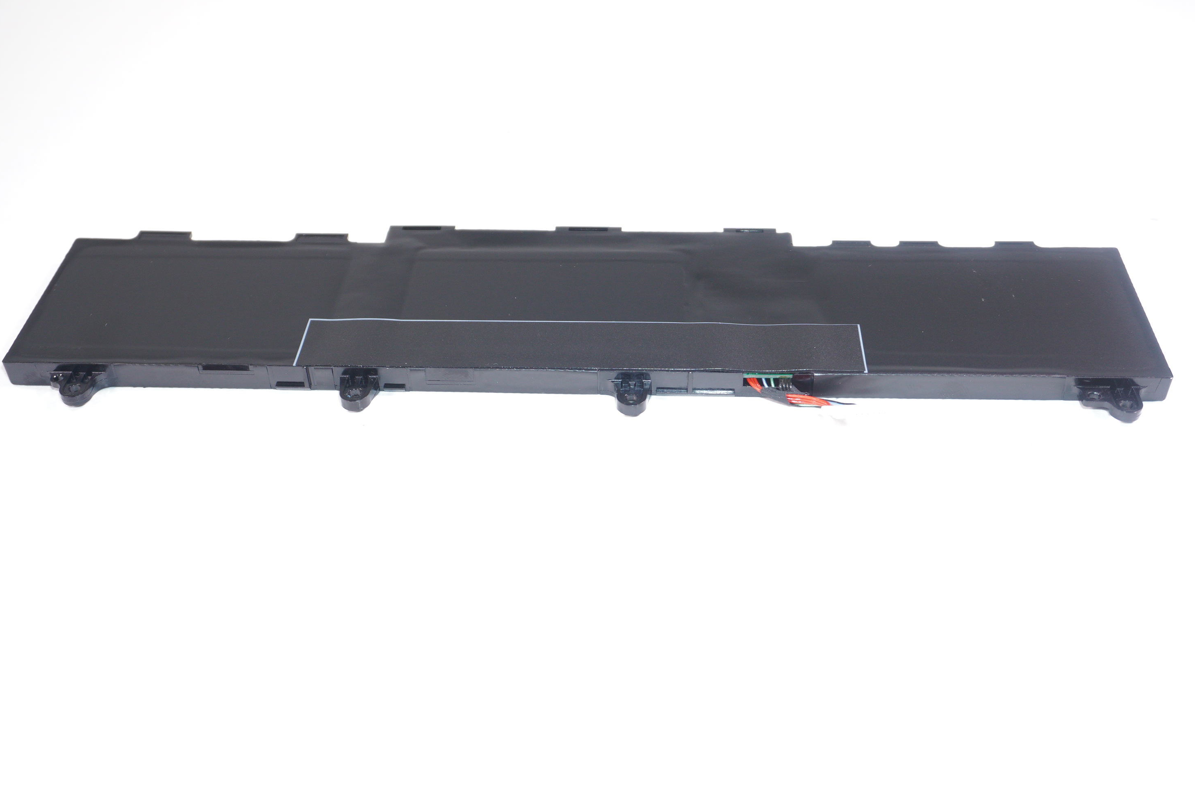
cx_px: 598
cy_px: 397
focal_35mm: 40
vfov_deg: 33.4
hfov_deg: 48.5
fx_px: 1328
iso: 640
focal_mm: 26
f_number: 5.6
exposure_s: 1/160
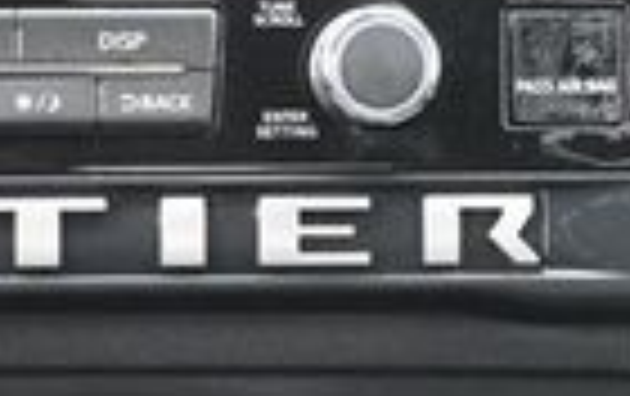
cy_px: 99
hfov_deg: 8.8
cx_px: -76
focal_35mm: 237
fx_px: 4076
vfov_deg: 5.6
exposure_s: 1/125
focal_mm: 34
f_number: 5
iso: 3200
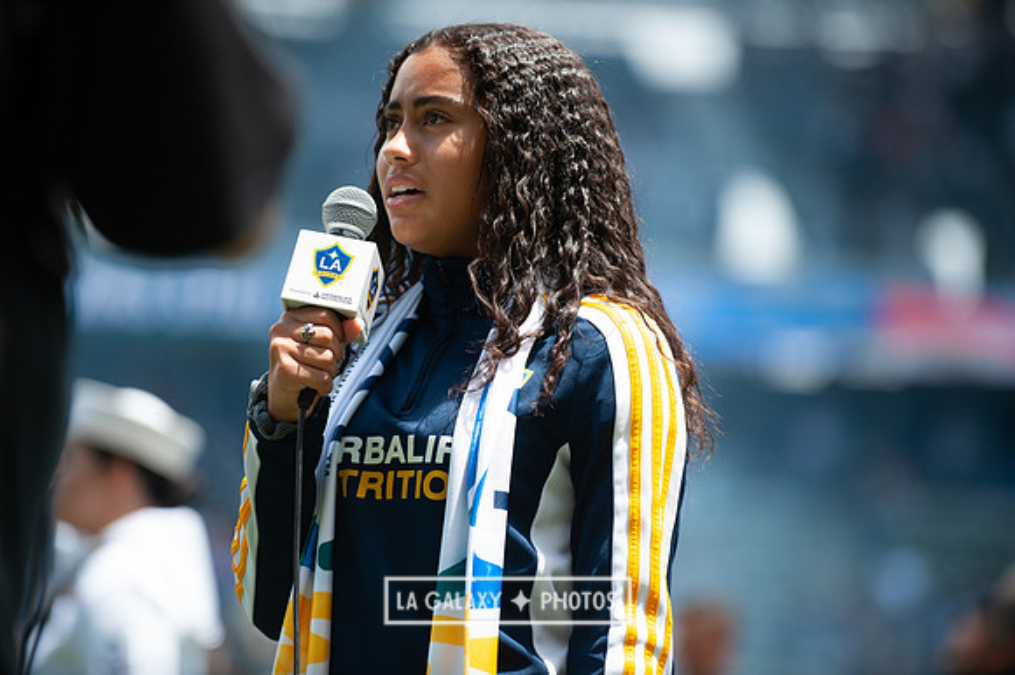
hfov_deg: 10.3
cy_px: 338
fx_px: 5635
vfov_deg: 6.9
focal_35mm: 200
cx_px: 508
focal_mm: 200
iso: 200
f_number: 3.5
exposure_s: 1/1000
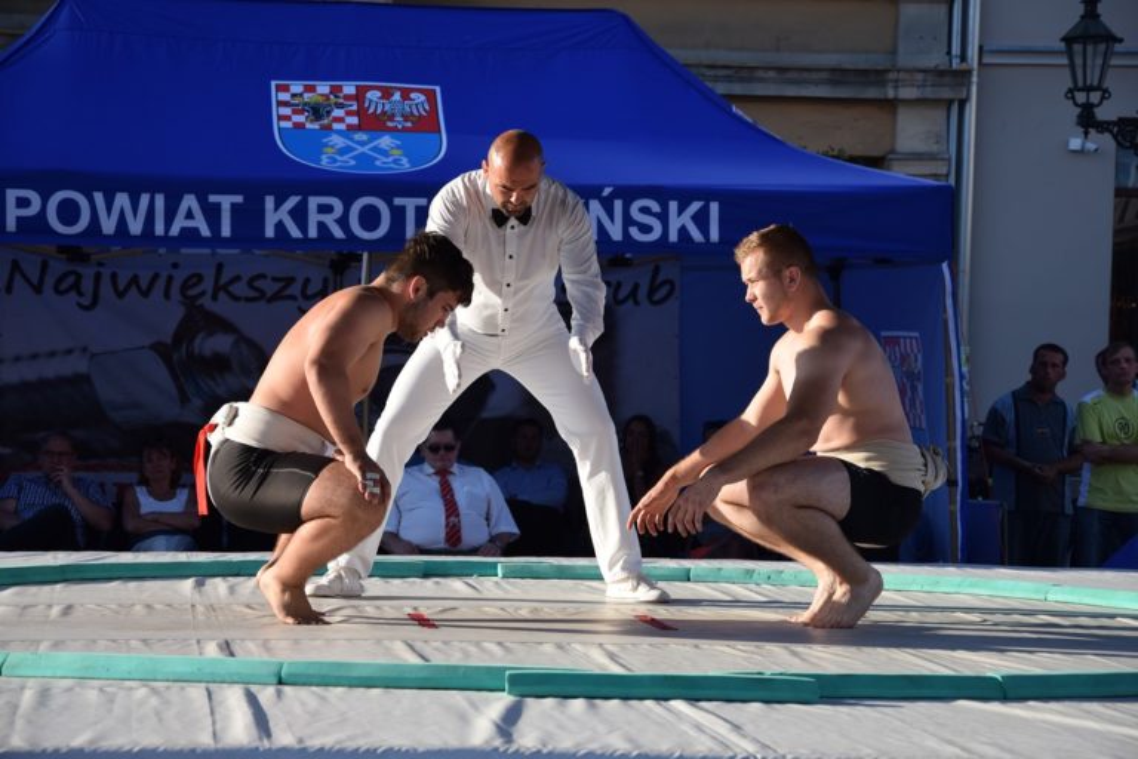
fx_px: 3556
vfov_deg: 12.2
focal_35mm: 112
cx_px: 569
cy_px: 380
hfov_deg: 18.2
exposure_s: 1/1000
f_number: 5.3
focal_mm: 75
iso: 500
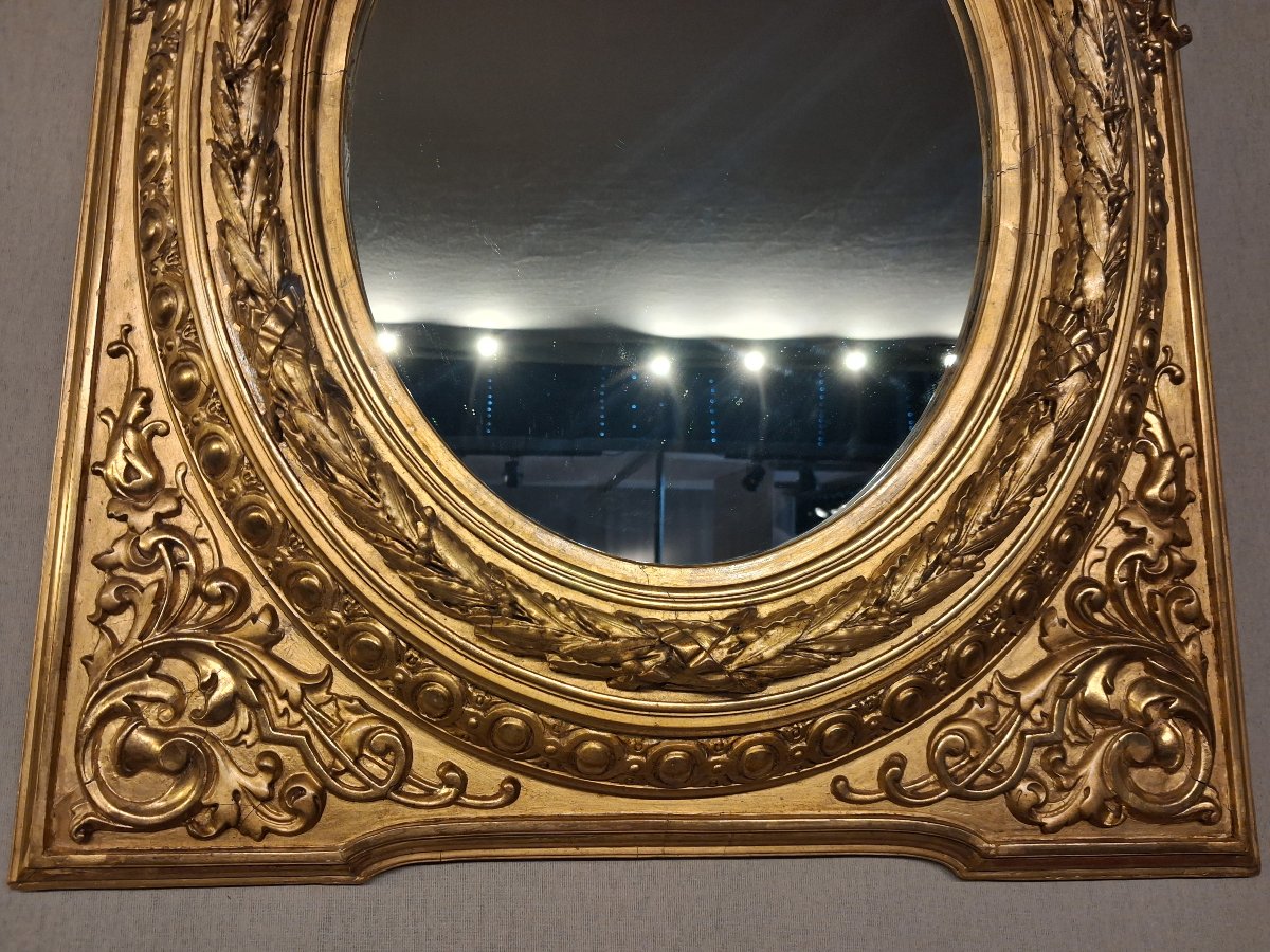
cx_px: 635
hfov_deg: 65.3
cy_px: 476
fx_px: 991
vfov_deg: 51.4
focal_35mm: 27
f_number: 1.8
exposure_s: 1/100
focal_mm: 4
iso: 200
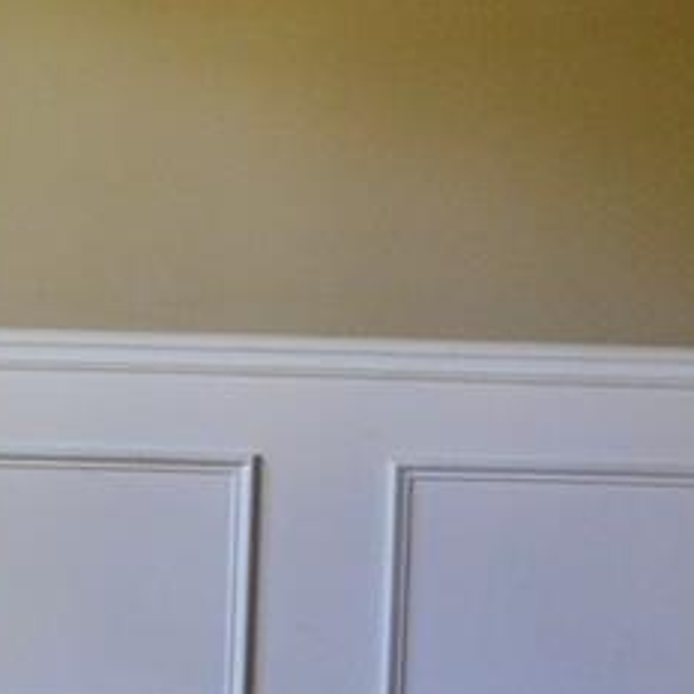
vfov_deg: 17.2
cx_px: -135
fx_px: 2291
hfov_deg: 16.5
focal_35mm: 101
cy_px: 238
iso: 640
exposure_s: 1/60
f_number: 4
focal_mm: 18
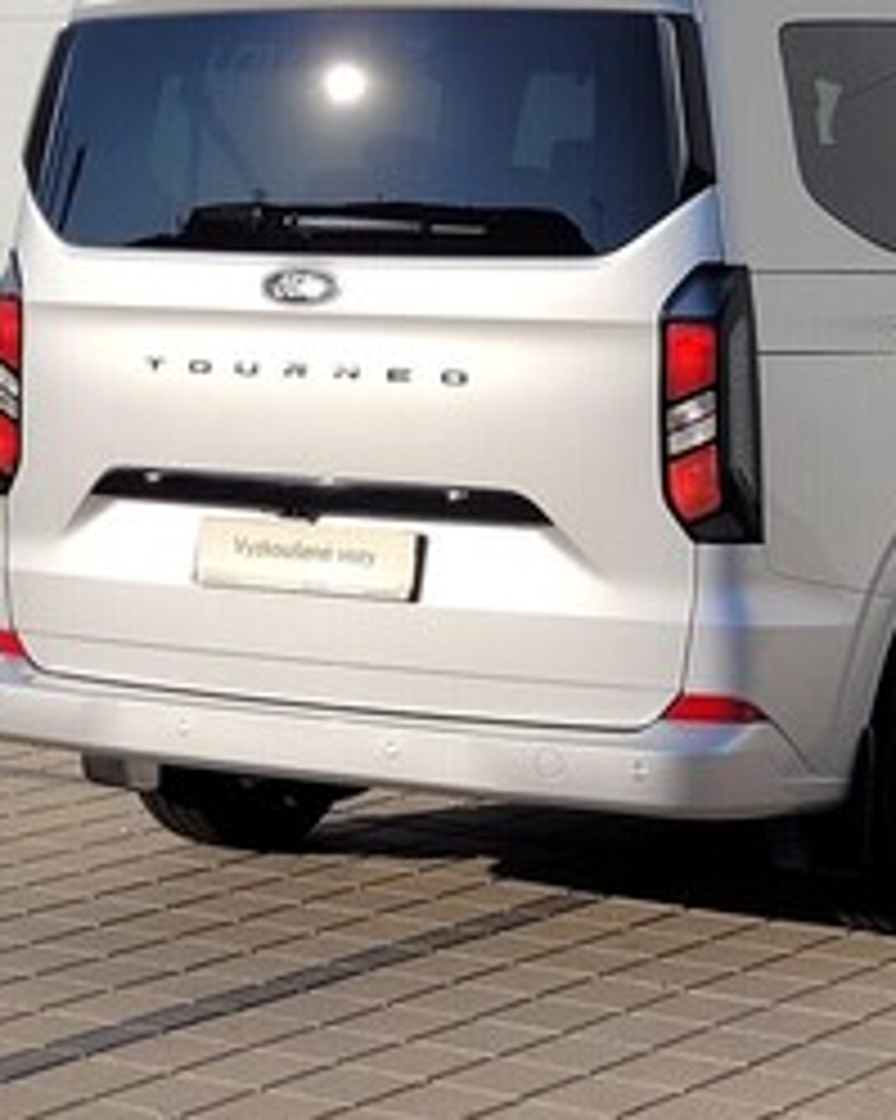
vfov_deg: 33.2
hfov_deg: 26.5
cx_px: 743
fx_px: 1857
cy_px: 340
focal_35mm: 56
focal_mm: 5.4
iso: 40
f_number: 1.8
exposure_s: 1/2961
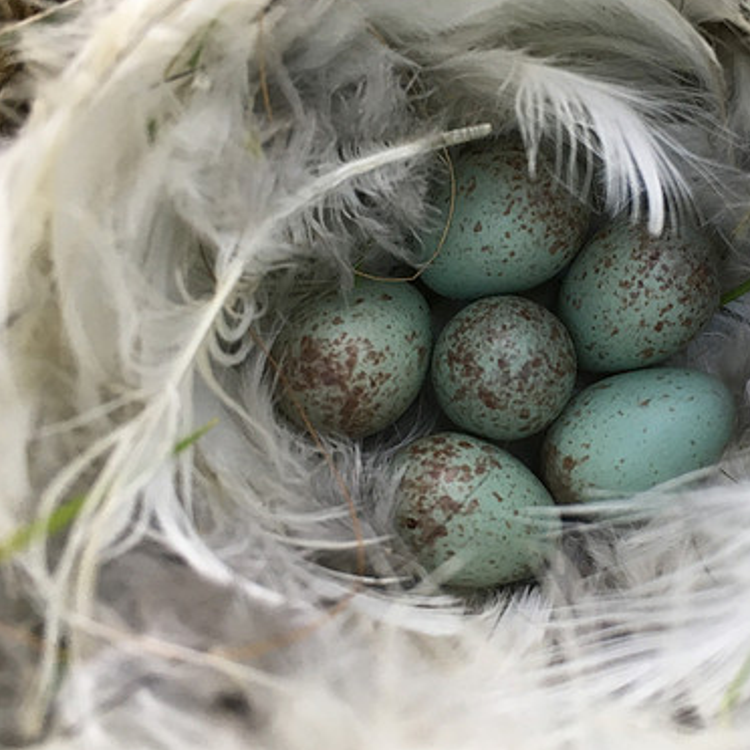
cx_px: 567
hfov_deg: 40.6
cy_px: 360
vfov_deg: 41.9
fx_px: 981
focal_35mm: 40
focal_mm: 4.15
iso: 40
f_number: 2.2
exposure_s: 1/33
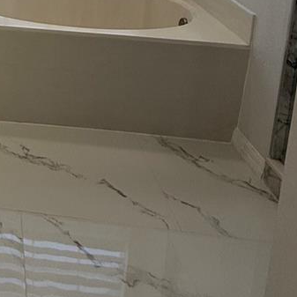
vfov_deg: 30.4
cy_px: -88
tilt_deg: -8.0
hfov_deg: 31.7
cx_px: -63
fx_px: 427
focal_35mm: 44
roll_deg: -1.3
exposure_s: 1/120
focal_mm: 2.22
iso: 64
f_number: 2.2
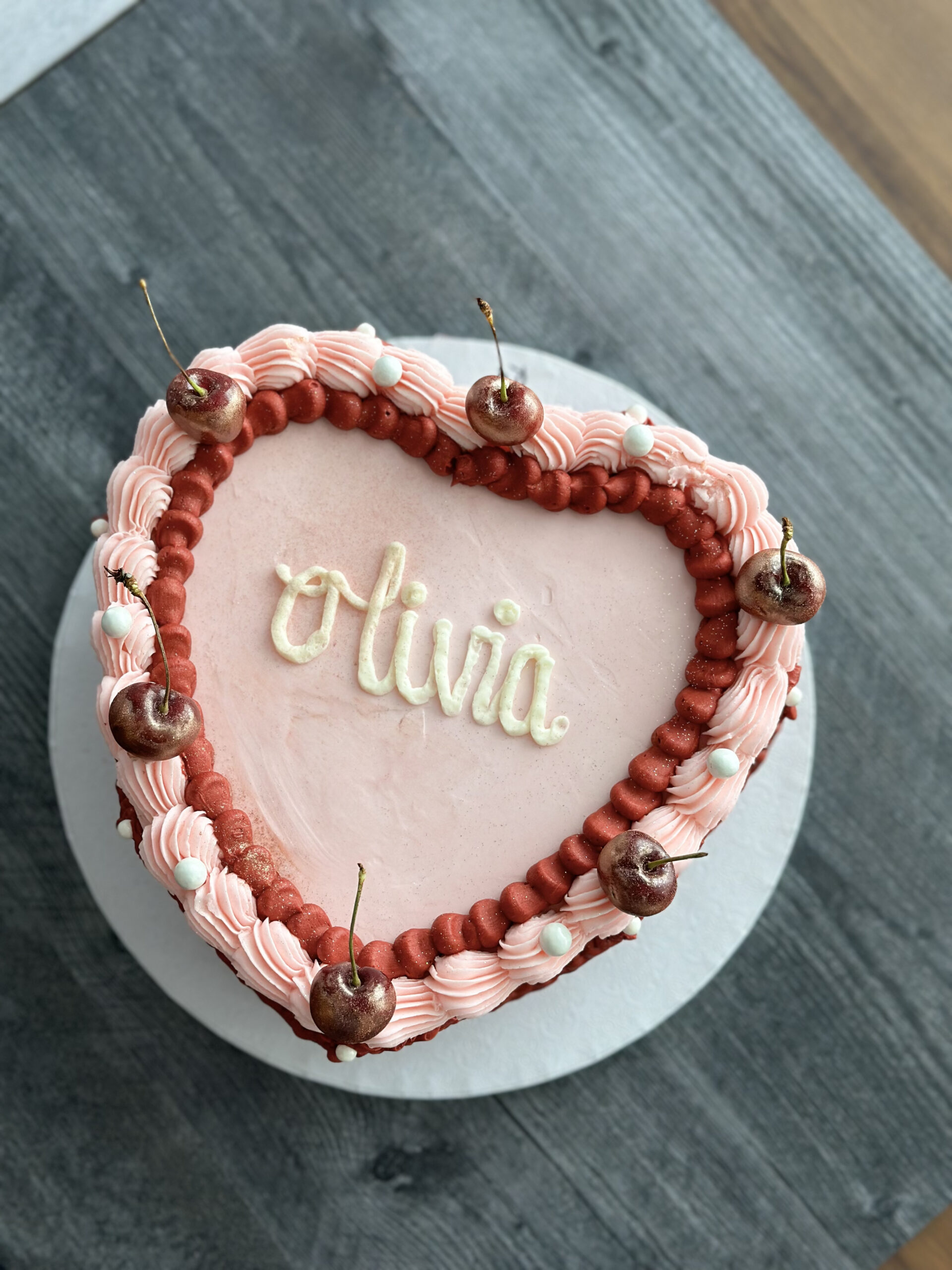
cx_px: 476
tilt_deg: -80.8
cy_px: 635
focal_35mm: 48
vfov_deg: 39.7
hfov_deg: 30.3
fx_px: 1760
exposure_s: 1/141
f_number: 1.78
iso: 80
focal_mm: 6.86
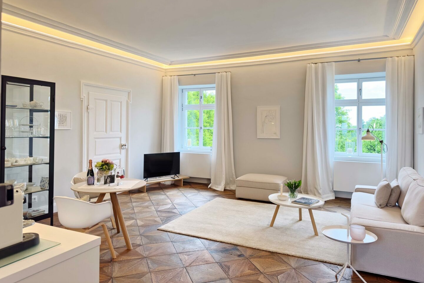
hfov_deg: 71.5
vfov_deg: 51.2
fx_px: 294
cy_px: 124
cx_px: 212
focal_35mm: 25
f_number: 1.8
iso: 80
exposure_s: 1/260
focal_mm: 6.9
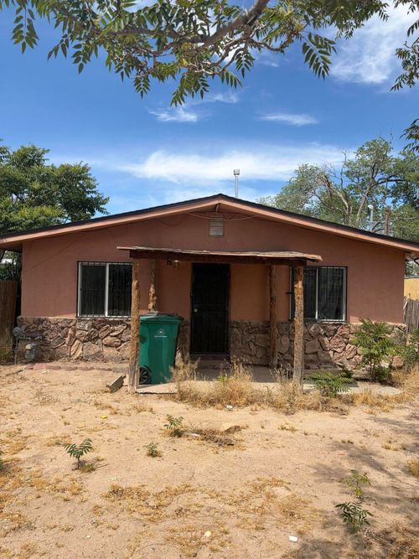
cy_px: 280
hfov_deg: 53.0
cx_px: 210
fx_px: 420
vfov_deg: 67.3
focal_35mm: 26
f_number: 1.6
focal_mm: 5.96
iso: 50
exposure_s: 1/3279
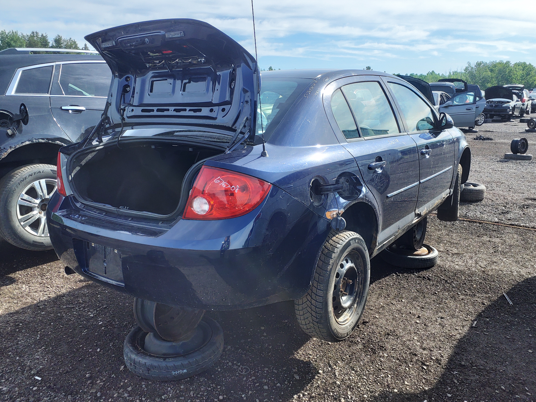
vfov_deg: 53.1
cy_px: 201
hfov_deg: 67.3
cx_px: 268
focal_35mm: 26
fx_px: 403
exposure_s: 1/278
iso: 40
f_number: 1.9
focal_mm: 3.58
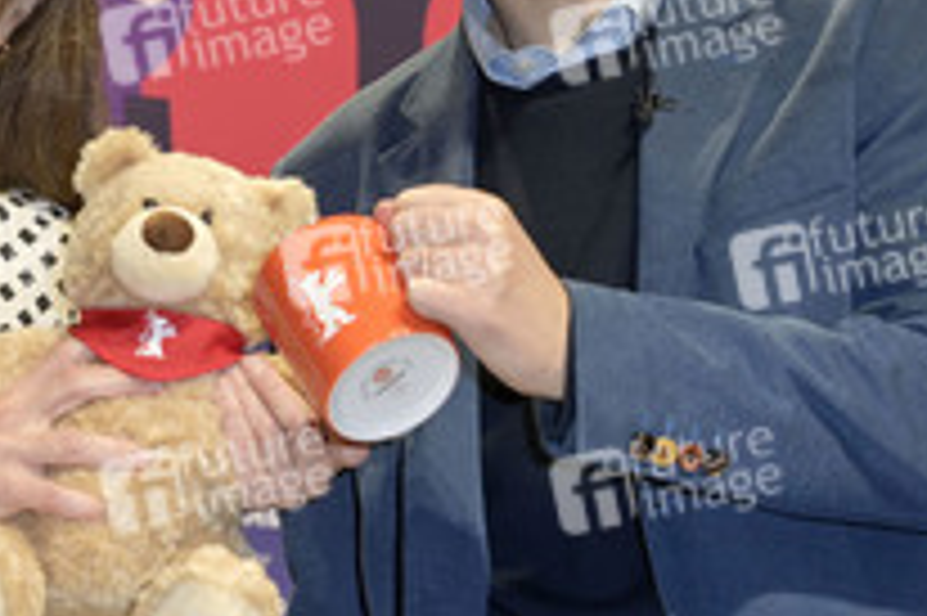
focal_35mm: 114
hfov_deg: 17.9
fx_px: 2933
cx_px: 277
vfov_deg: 12.0
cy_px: 144
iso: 2000
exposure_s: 1/100
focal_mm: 52
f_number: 5.6
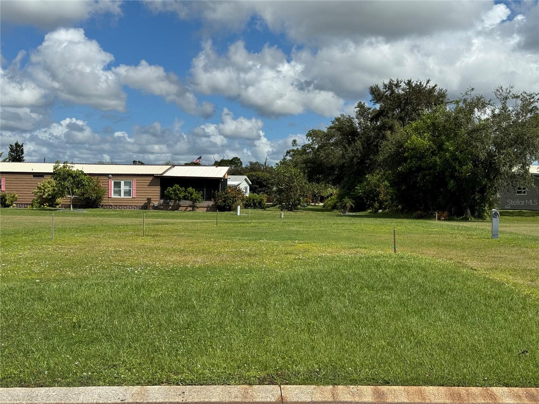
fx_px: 747
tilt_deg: -1.0
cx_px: 270
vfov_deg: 30.3
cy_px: 202
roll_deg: -0.7
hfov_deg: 39.7
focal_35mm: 48
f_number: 1.78
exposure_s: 1/7092
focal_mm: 6.76
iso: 64
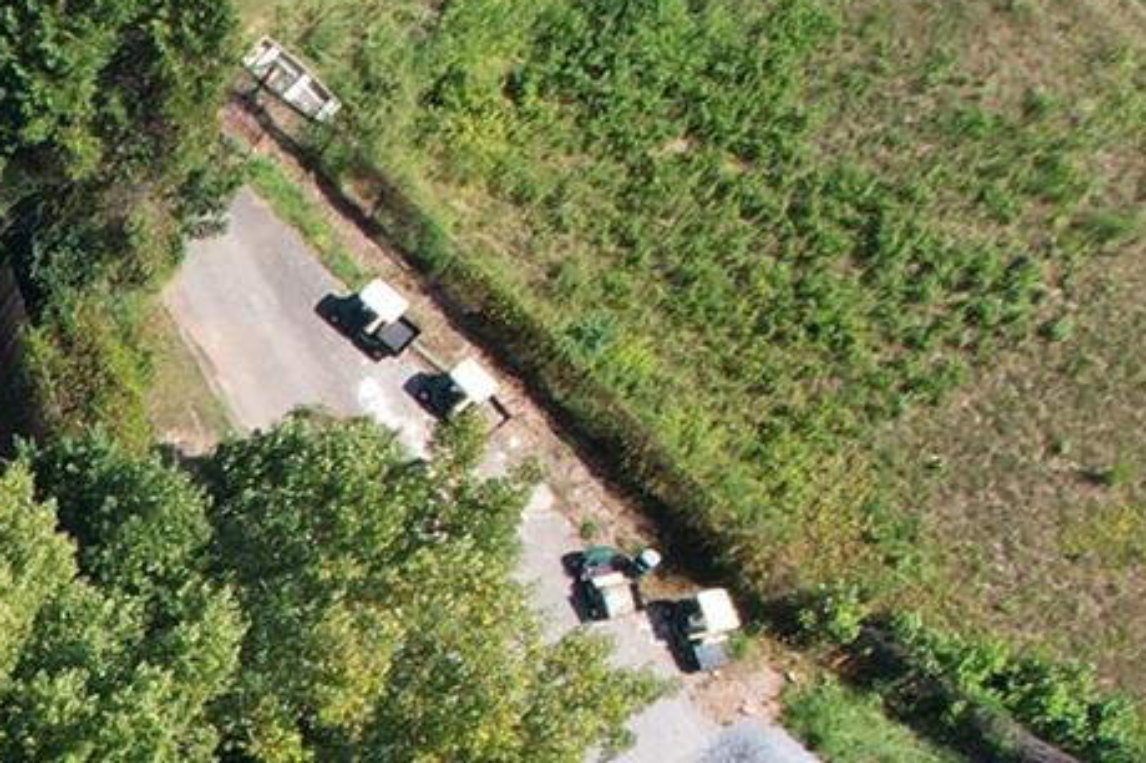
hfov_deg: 15.4
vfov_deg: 12.2
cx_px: -1313
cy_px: 1567
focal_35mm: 98
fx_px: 3117
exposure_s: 1/800
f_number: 2.8
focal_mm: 8.38
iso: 100
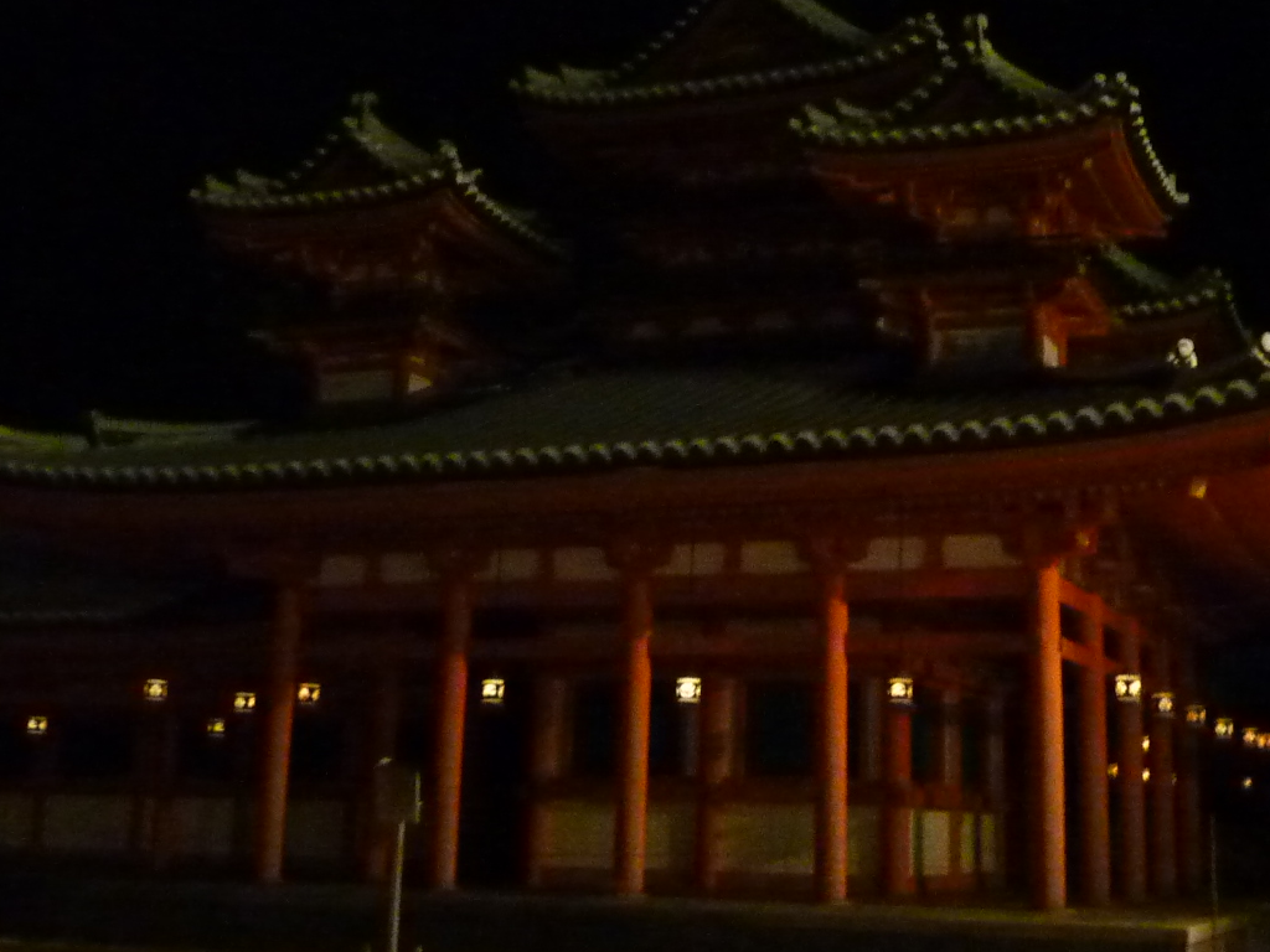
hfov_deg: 38.1
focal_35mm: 50
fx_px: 1834
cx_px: 748
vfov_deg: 28.9
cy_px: 310
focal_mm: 4.1
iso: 800
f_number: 3.3
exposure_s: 1/8
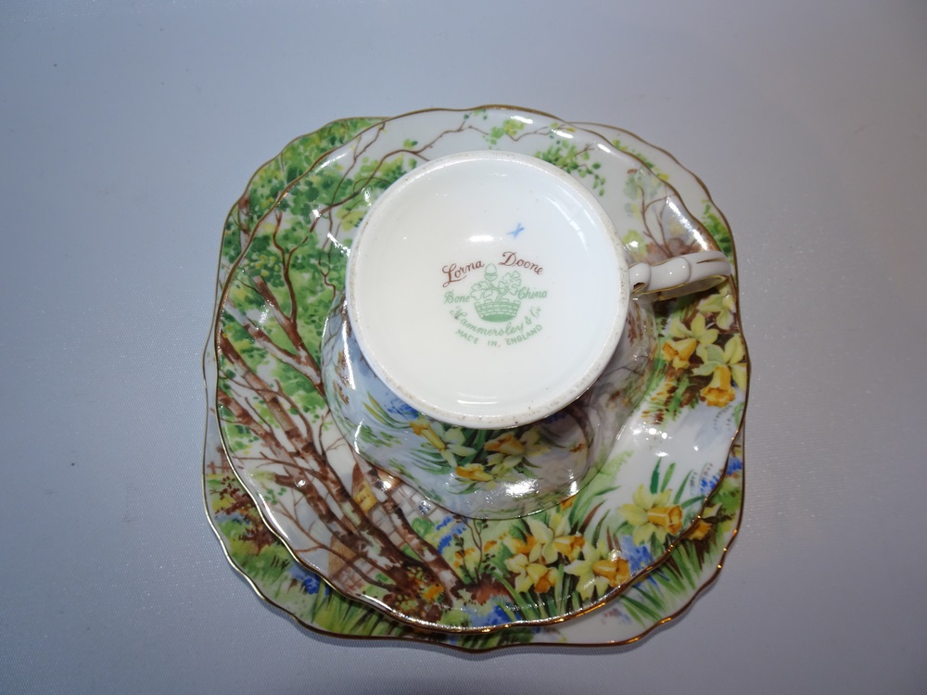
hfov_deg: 71.6
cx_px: 464
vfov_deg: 56.8
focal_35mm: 24
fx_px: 643
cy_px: 348
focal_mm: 4.1
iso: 80
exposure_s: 1/30
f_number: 3.5
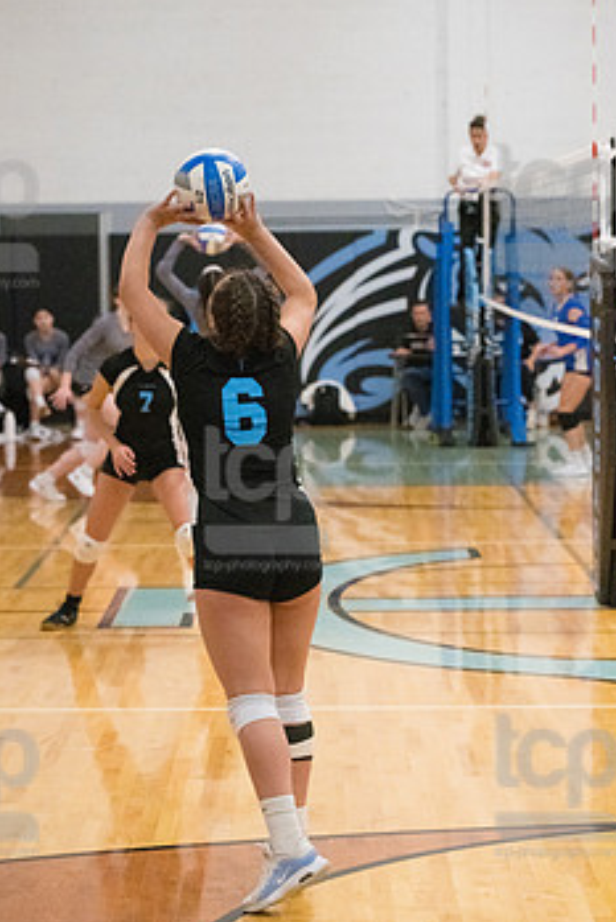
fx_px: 2974
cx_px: 267
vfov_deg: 17.6
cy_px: 499
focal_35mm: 116
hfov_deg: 11.8
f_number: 4.5
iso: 6400
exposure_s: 1/1000
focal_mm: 90
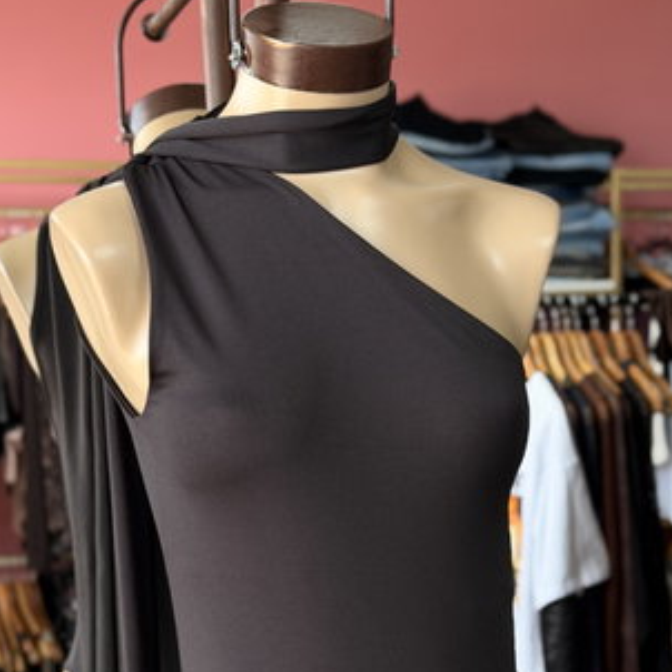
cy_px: 566
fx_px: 1647
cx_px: 318
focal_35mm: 75
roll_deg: +1.3
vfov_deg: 22.6
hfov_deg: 23.1
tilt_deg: -7.3
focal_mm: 6.76
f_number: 1.78
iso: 100
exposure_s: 1/111
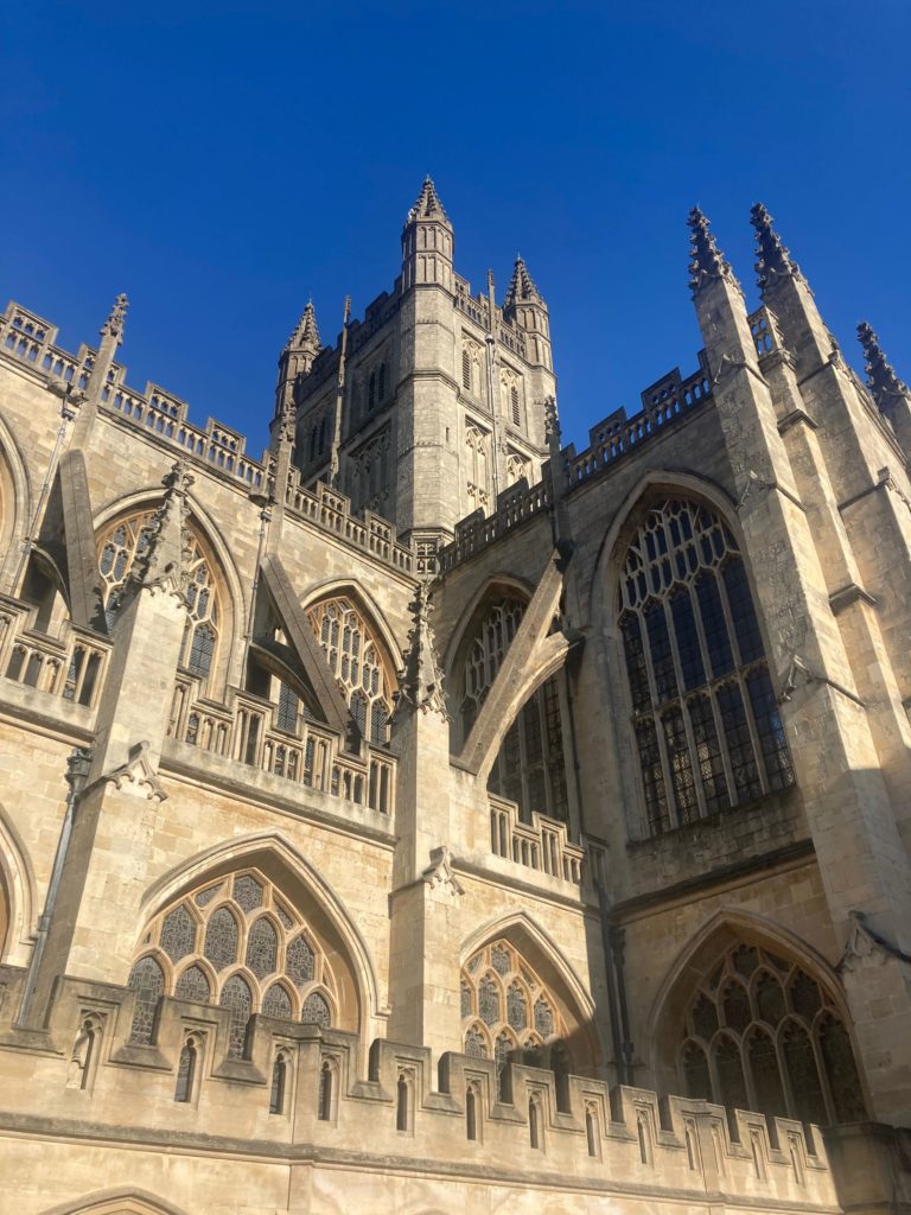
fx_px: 983
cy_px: 608
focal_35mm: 28
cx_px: 456
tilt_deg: +37.4
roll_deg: +1.2
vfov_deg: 63.4
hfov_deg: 49.7
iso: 20
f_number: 1.8
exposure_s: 1/1715
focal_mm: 3.99
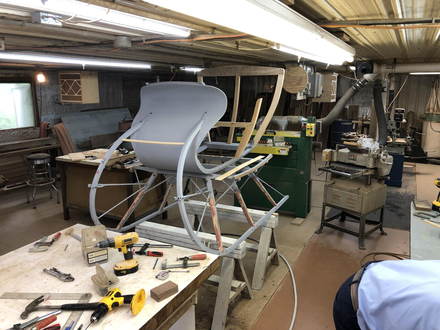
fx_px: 356
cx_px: 220
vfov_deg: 49.7
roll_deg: -0.1
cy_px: 165
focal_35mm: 28
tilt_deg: -12.3
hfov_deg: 63.4
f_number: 1.8
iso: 25
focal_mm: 4
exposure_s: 1/40
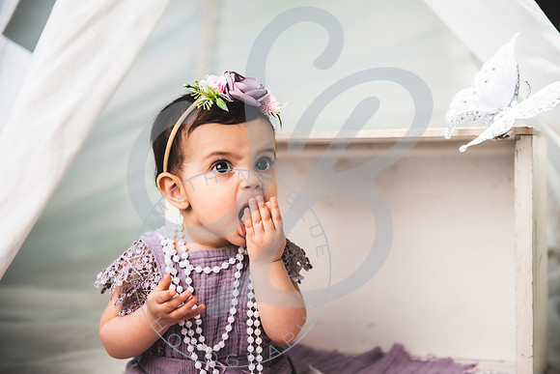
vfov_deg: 19.5
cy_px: 187
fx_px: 1089
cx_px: 280
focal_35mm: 70
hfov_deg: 28.8
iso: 100
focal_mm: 70
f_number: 2.8
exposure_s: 1/400
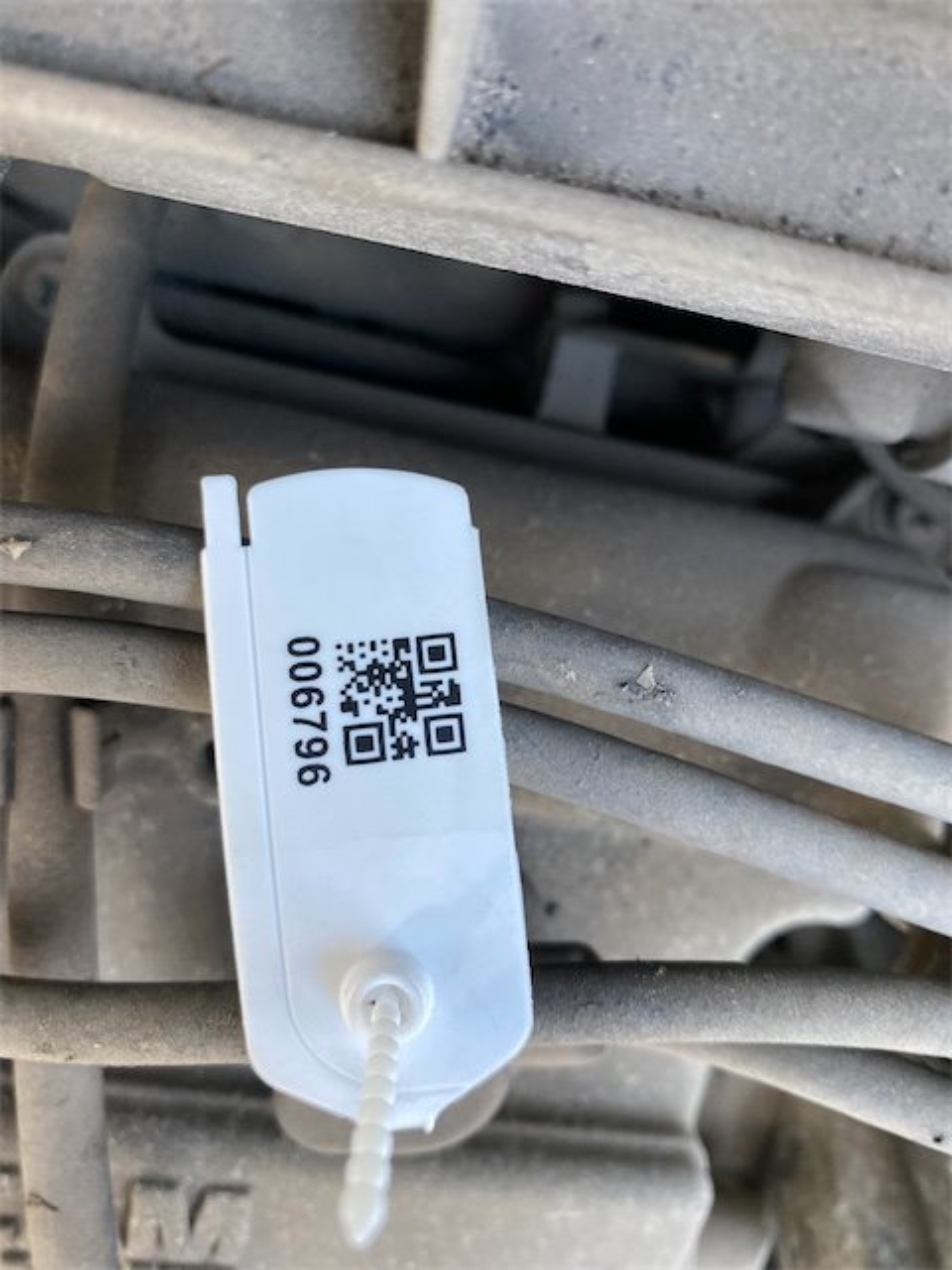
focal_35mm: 26
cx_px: 476
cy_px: 635
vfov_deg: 67.3
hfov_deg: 53.1
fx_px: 953
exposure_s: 1/85
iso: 125
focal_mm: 4.25
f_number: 1.8
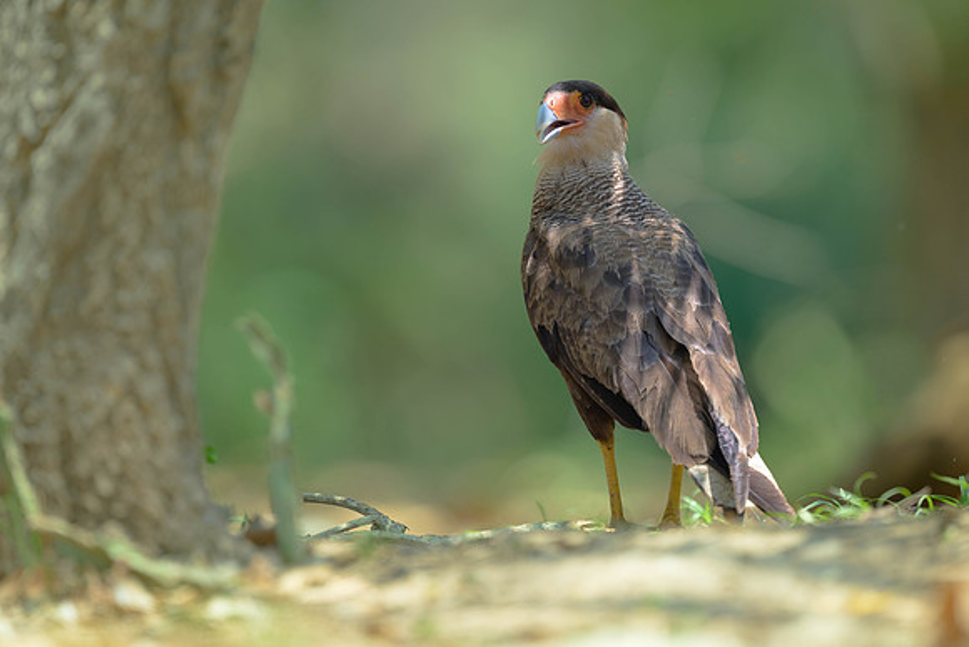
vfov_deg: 3.0
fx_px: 12314
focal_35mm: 457
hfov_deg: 4.5
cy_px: 342
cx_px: 482
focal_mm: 400
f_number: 3.5
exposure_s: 1/800
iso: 200
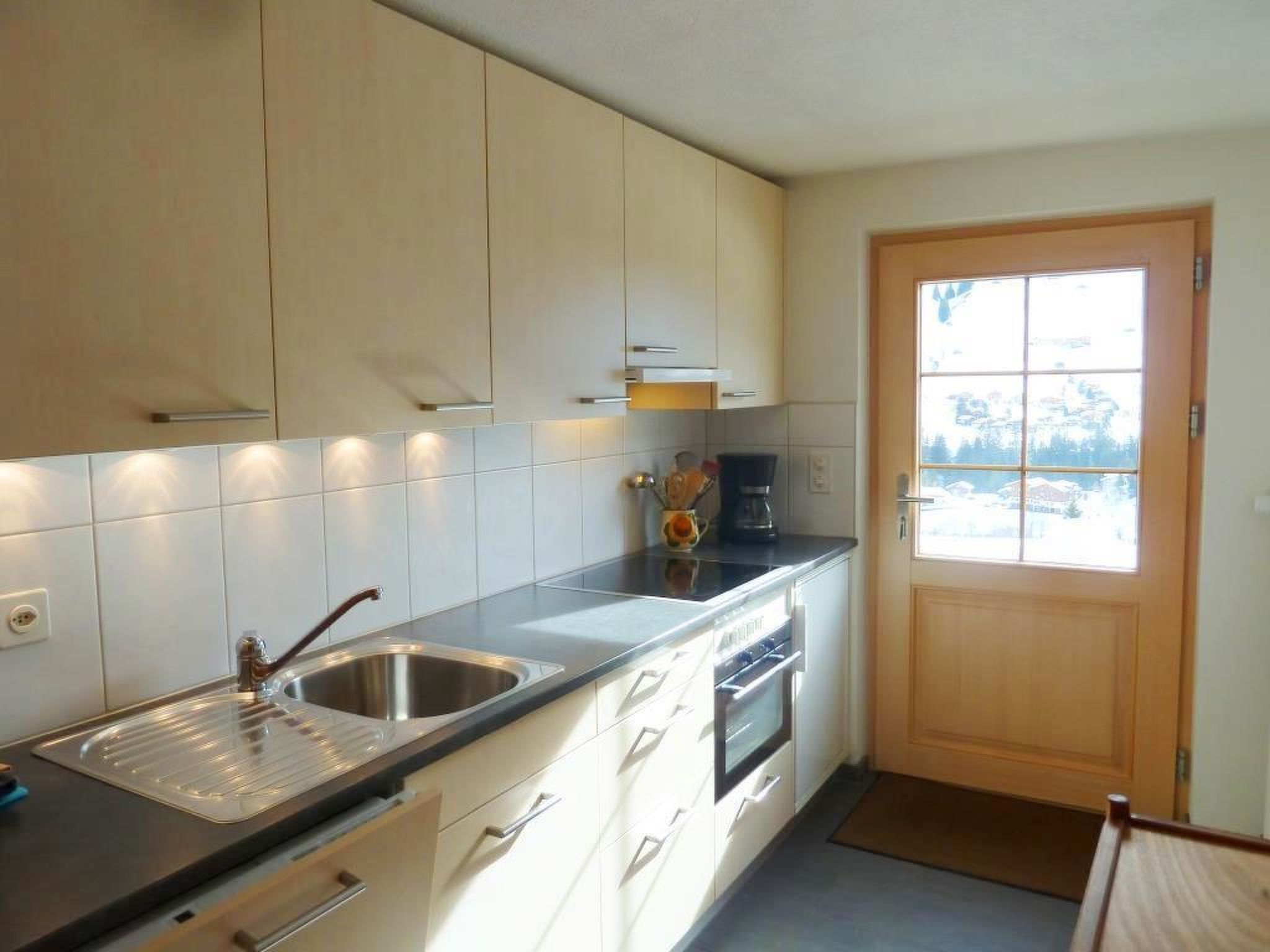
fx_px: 917
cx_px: 635
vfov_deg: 54.9
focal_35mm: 25
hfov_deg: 69.4
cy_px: 476
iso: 80
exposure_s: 1/100
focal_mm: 4.1
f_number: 3.3
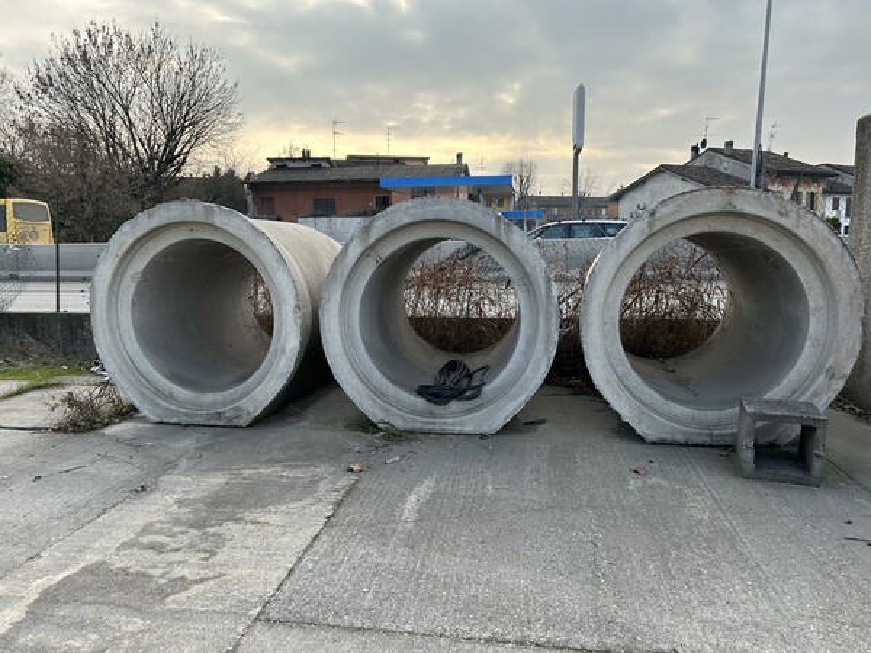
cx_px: 436
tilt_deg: -7.9
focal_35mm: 26
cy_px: 326
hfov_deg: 67.3
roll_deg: -0.8
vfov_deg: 53.1
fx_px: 654
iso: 50
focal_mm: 5.7
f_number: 1.5
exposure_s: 1/1100
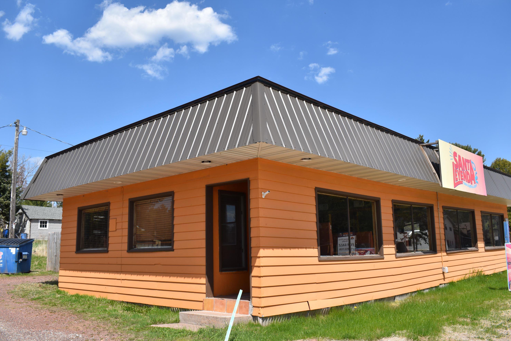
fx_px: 440
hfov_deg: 60.3
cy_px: 170
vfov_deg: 42.3
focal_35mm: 31
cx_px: 254
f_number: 8
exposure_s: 1/250
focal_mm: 20
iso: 100
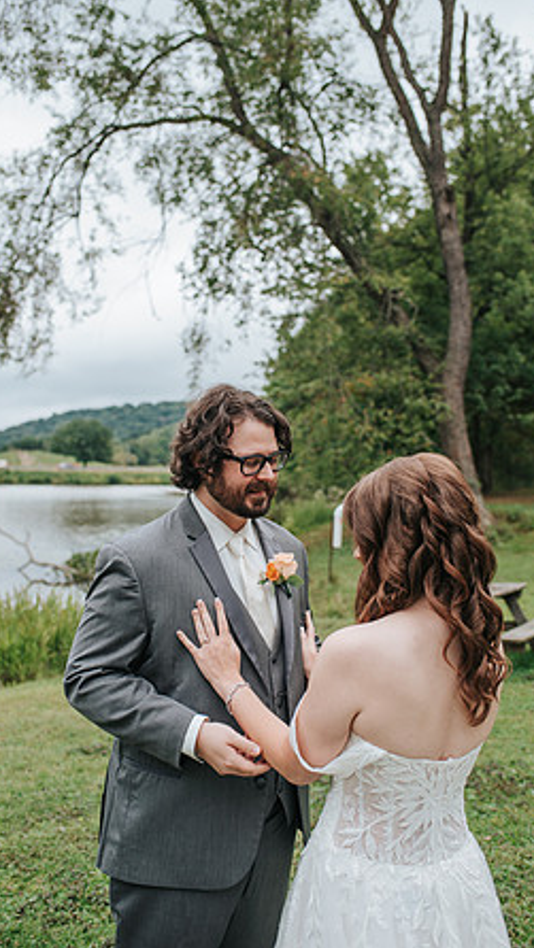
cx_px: 272
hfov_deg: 32.0
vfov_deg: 54.0
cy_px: 476
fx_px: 931
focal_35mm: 37
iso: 100
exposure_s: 1/640
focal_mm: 35
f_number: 3.2
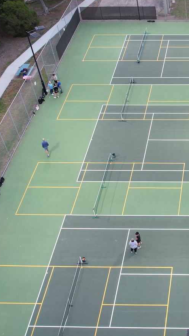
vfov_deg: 39.6
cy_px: 126
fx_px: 463
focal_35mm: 52
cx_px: 234
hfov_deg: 21.3
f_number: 2.8
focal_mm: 8.38
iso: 100
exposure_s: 1/30
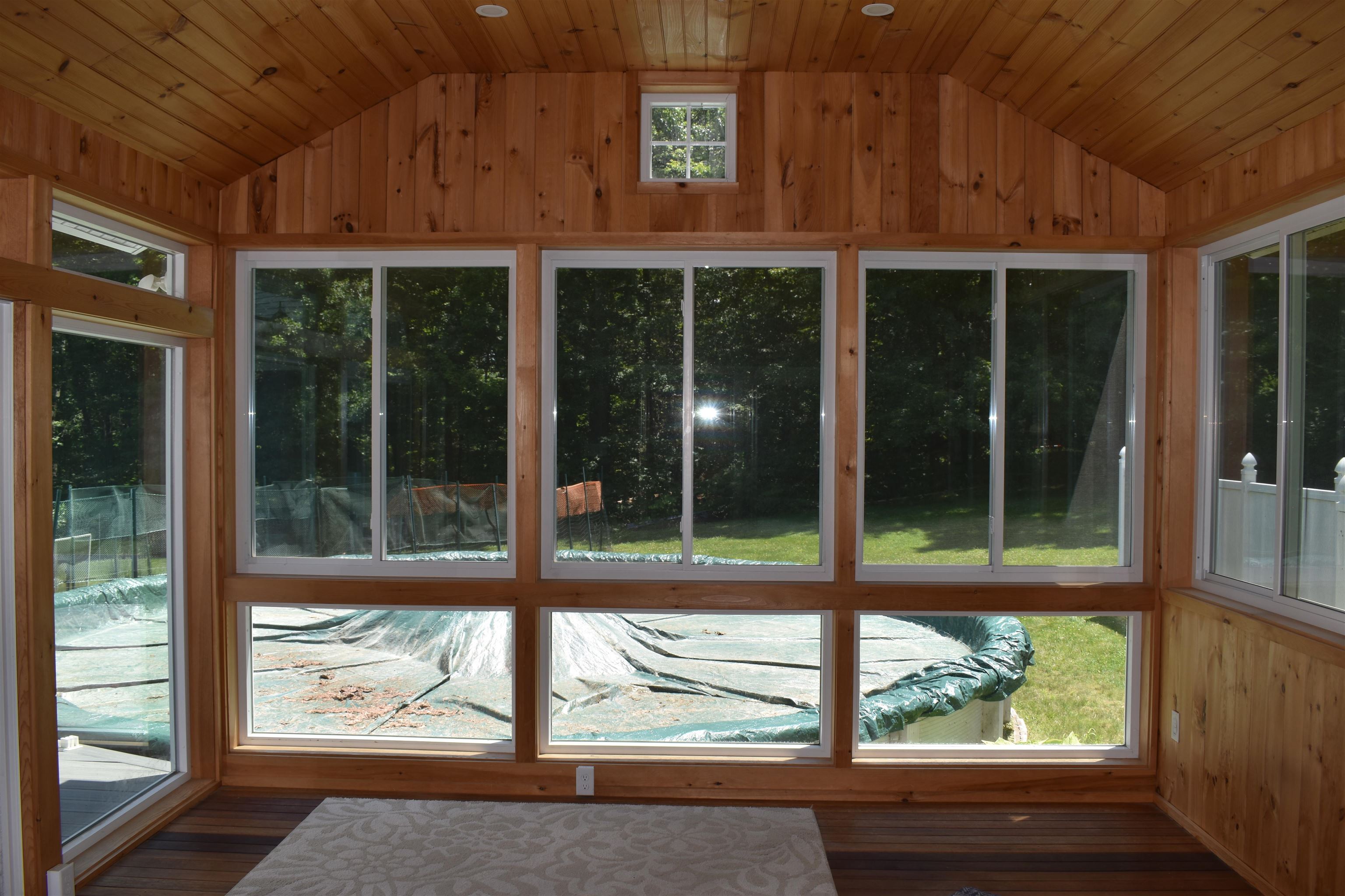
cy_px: 448
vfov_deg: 43.6
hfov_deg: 61.9
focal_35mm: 30
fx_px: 1121
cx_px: 672
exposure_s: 1/200
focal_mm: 20
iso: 100
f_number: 7.1
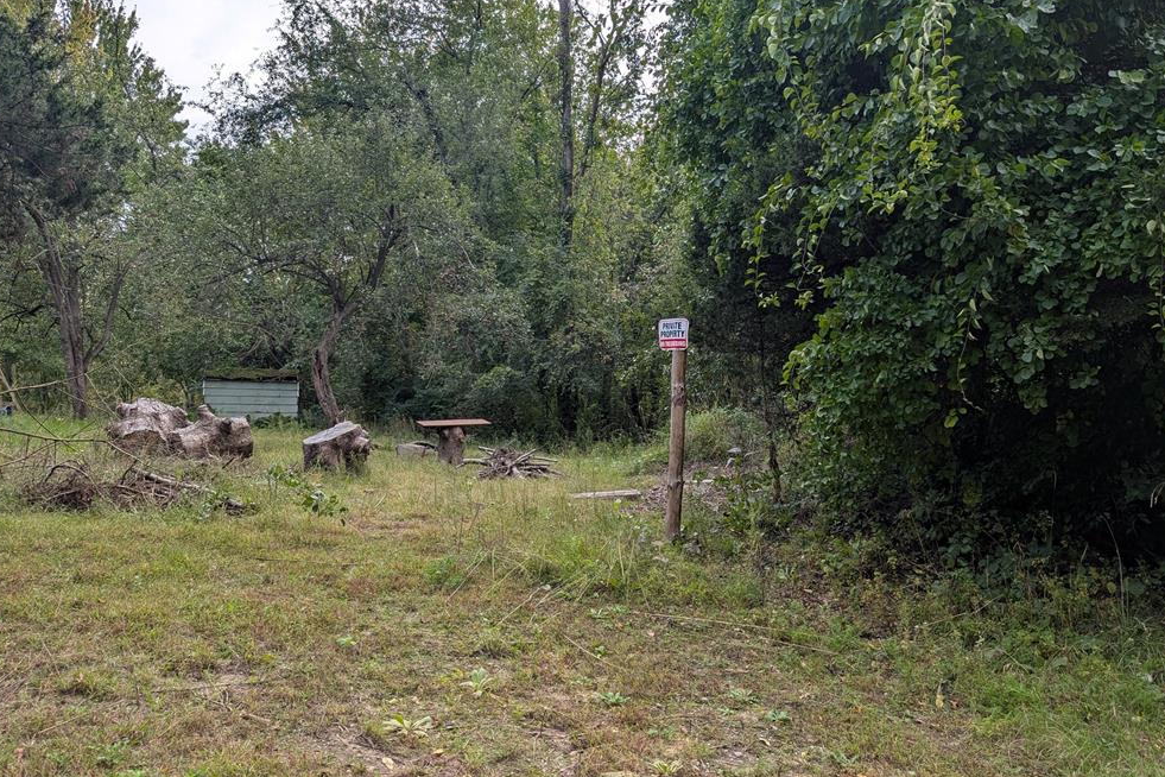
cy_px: 369
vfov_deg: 49.5
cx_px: 571
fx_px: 841
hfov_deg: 69.4
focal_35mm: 26
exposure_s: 1/524
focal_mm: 6.9
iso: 16
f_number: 1.68
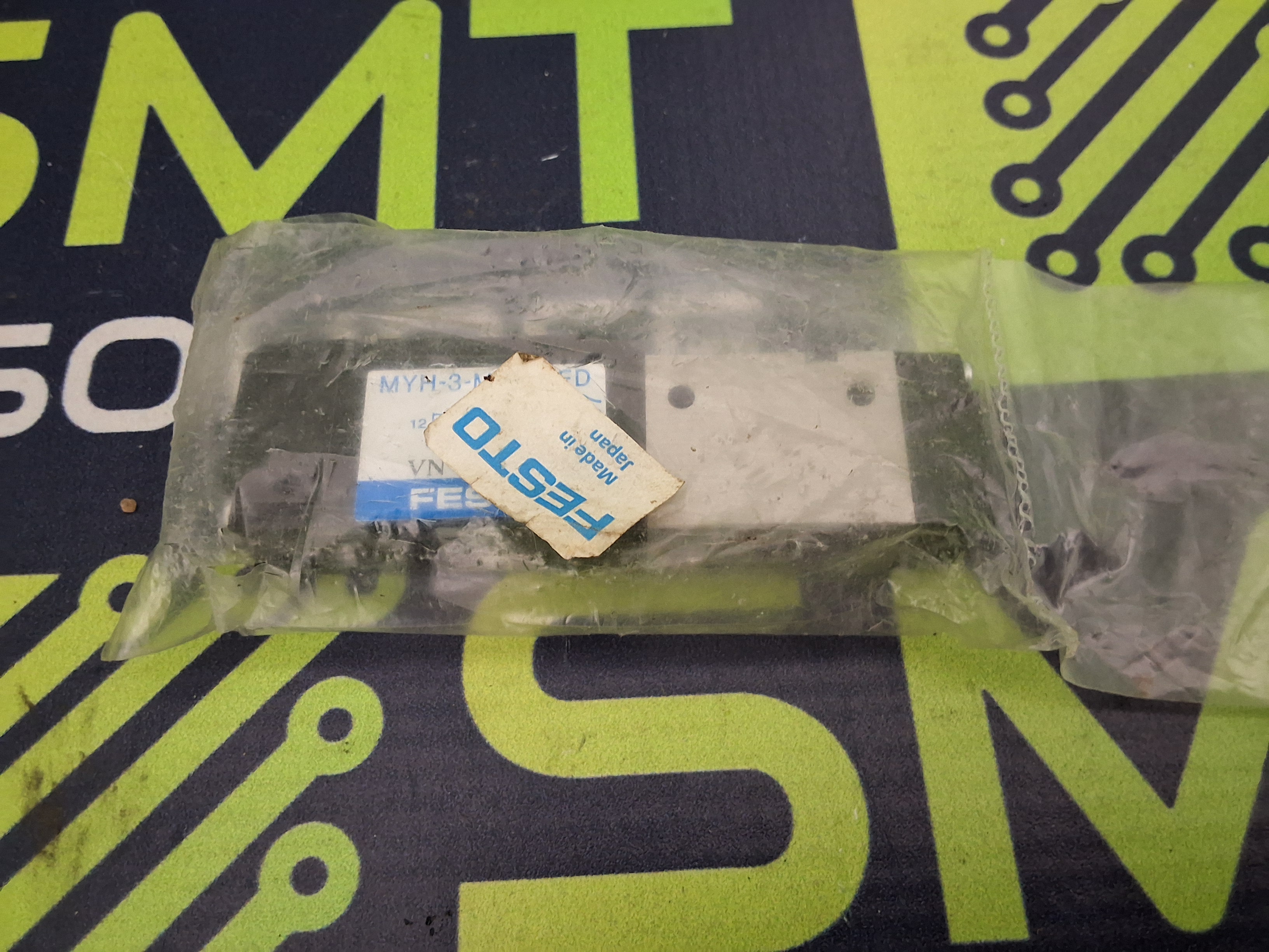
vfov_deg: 49.7
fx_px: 1026
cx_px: 634
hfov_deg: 63.4
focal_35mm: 28
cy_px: 476
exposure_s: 1/20
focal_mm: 2.91
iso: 320
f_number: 1.9
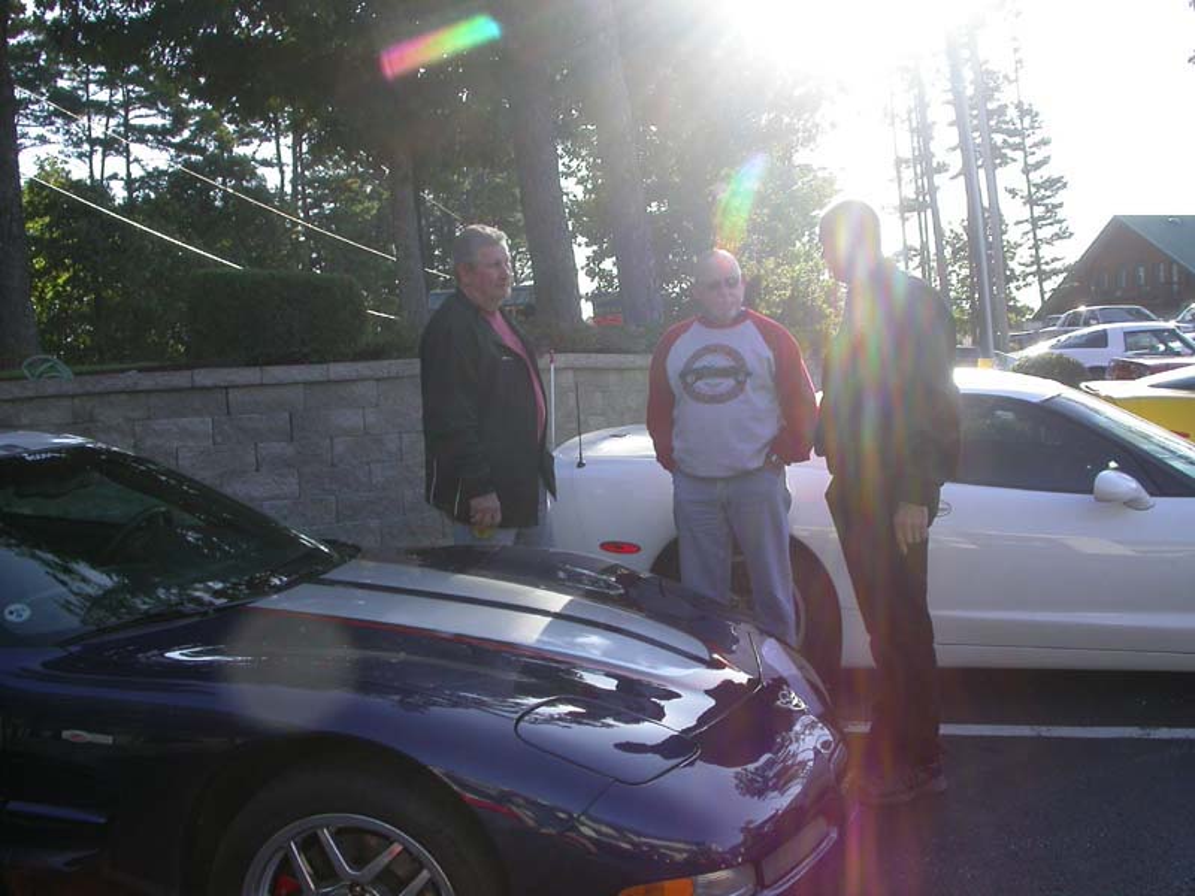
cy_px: 448
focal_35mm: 38
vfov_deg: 37.7
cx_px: 598
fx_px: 1312
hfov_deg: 49.0
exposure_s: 1/182
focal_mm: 7.85
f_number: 5.3
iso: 100
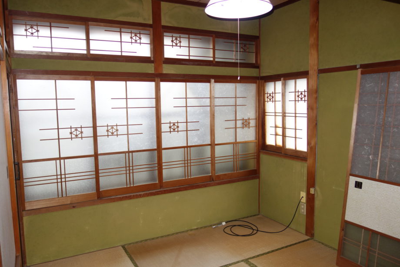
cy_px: 134
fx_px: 311
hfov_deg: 65.5
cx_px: 200
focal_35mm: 28
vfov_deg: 46.4
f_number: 1.8
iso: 125
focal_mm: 10.4
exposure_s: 1/80
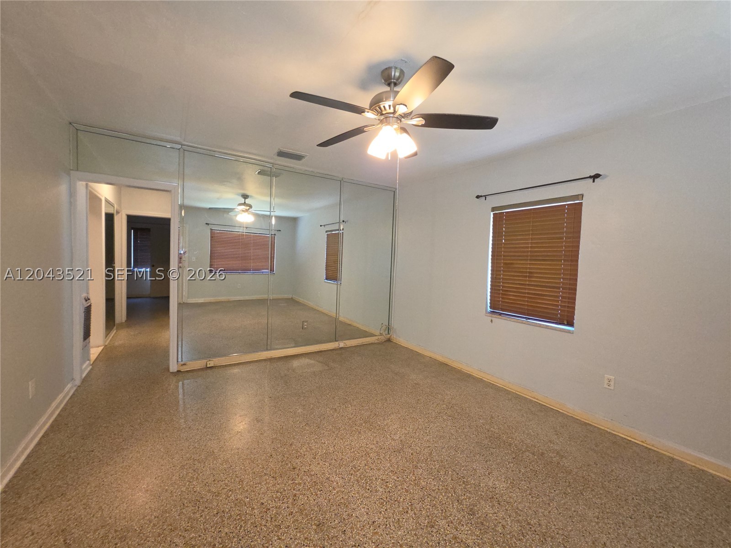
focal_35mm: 13
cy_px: 274
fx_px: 275
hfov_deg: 106.2
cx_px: 366
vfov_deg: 89.9
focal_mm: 2.2
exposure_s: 1/60
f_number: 1.9
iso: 250
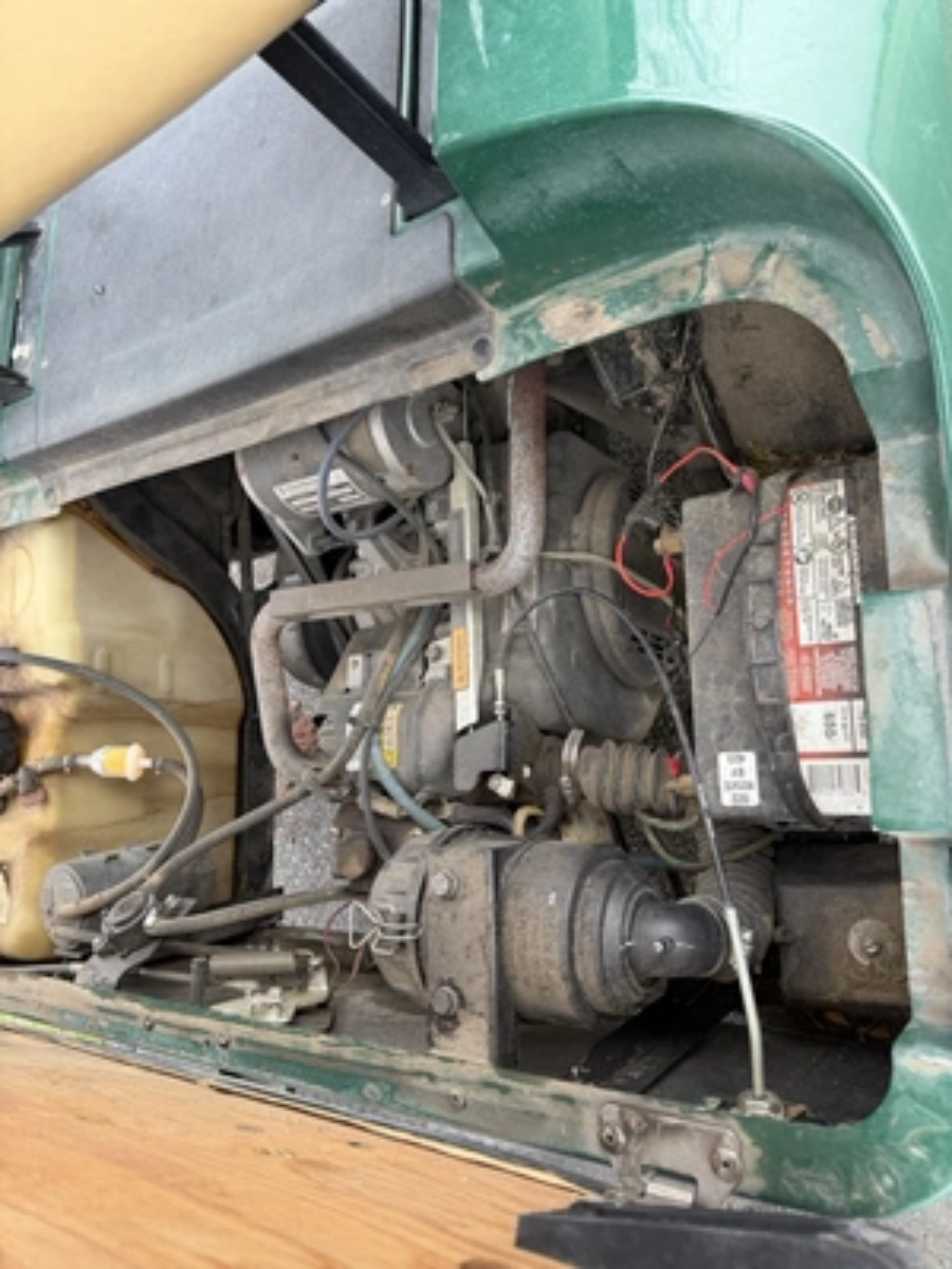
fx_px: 880
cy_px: 634
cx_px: 476
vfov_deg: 71.6
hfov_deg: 56.8
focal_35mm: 24
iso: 80
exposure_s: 1/172
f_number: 1.78
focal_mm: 6.76
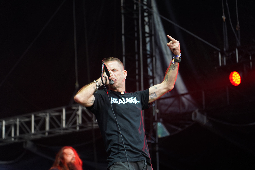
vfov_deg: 13.0
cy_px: 85
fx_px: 744
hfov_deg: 19.5
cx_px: 128
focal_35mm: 105
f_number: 4
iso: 500
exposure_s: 1/125
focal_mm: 105
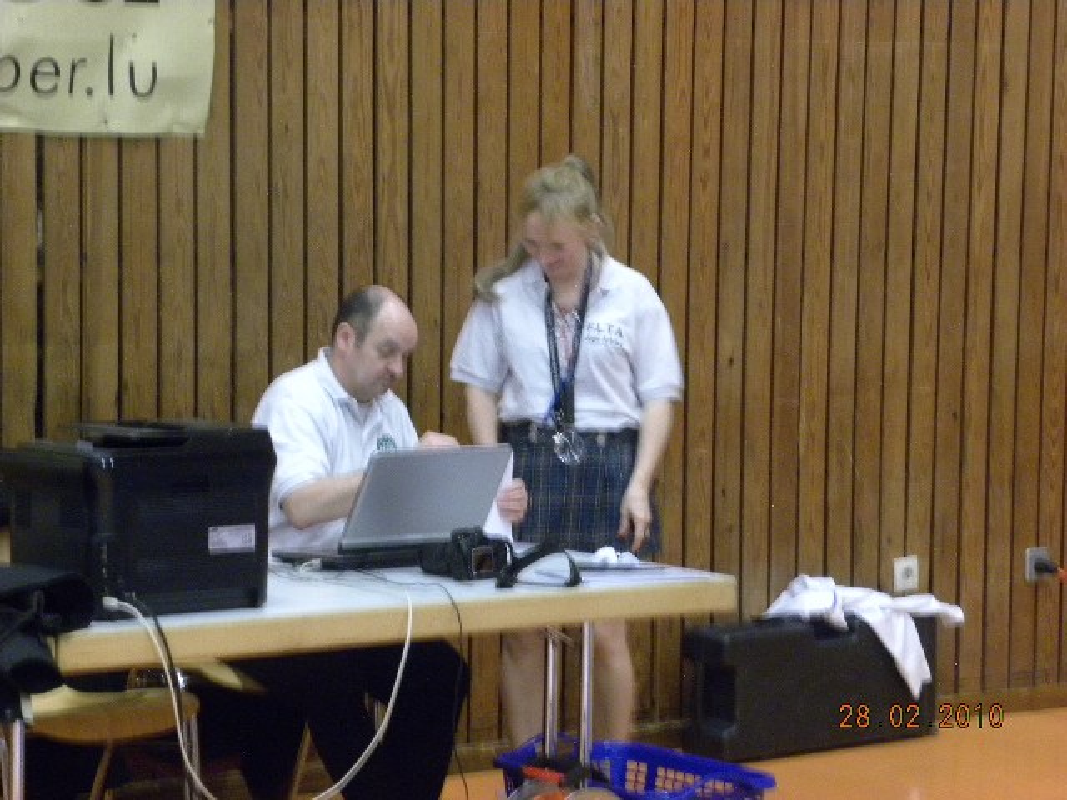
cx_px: 534
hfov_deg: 16.8
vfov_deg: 12.7
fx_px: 3606
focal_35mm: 117
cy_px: 400
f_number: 4
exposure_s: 1/14.5
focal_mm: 20.8
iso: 400
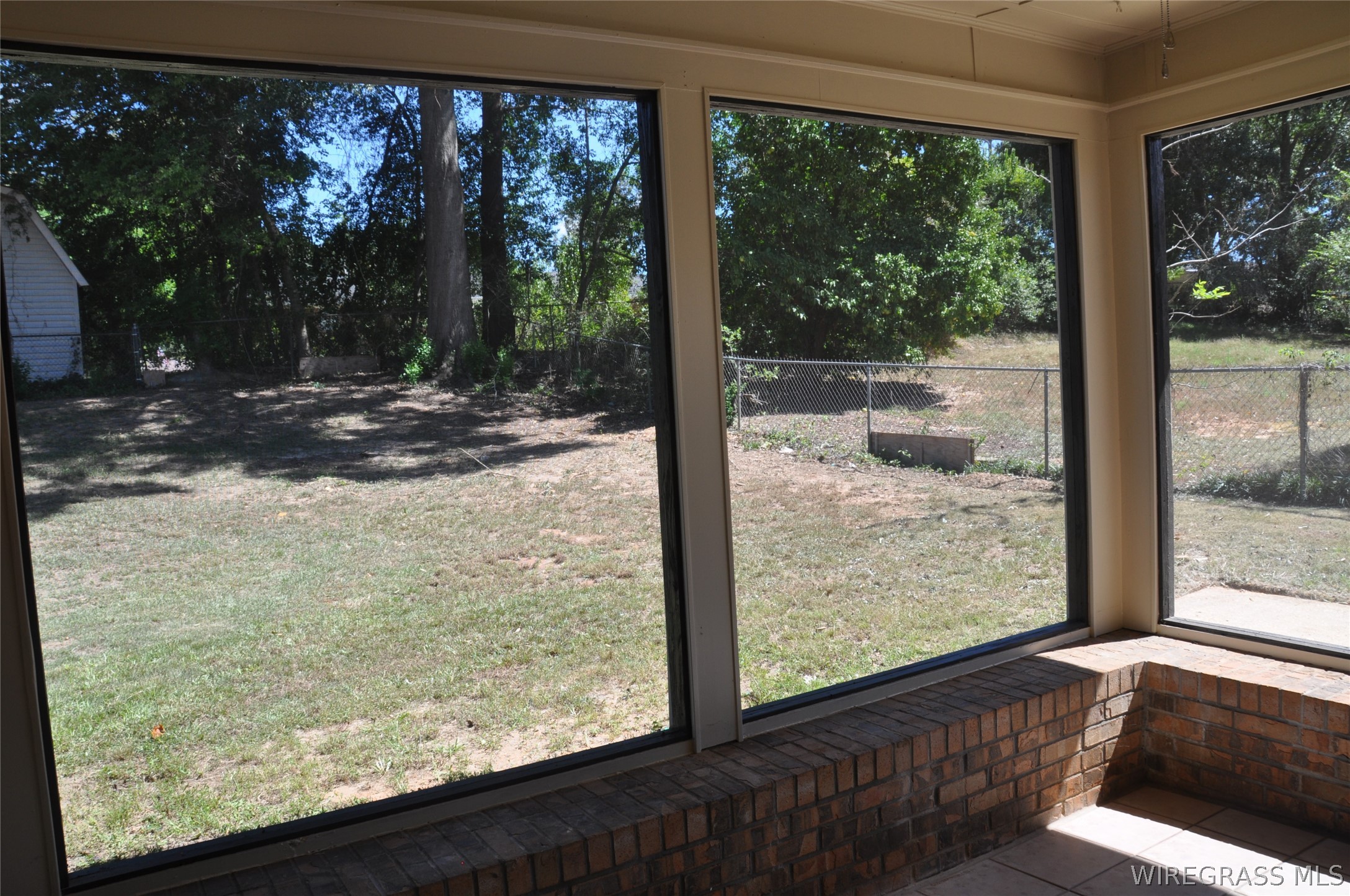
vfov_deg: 47.8
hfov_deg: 67.4
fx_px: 1011
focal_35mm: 27
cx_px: 675
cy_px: 448
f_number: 9
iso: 200
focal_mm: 18
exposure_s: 1/80
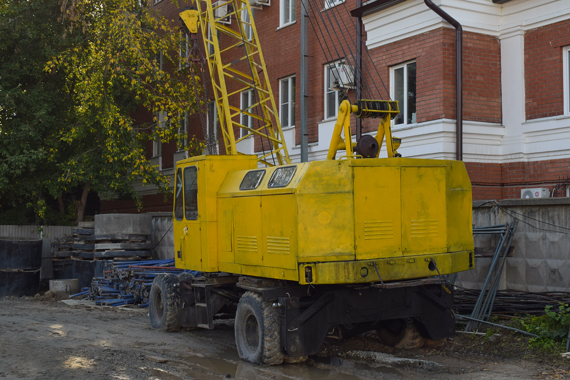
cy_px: 190
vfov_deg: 28.1
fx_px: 760
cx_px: 285
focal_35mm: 48
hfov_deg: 41.1
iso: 200
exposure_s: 1/250
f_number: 6.3
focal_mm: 32
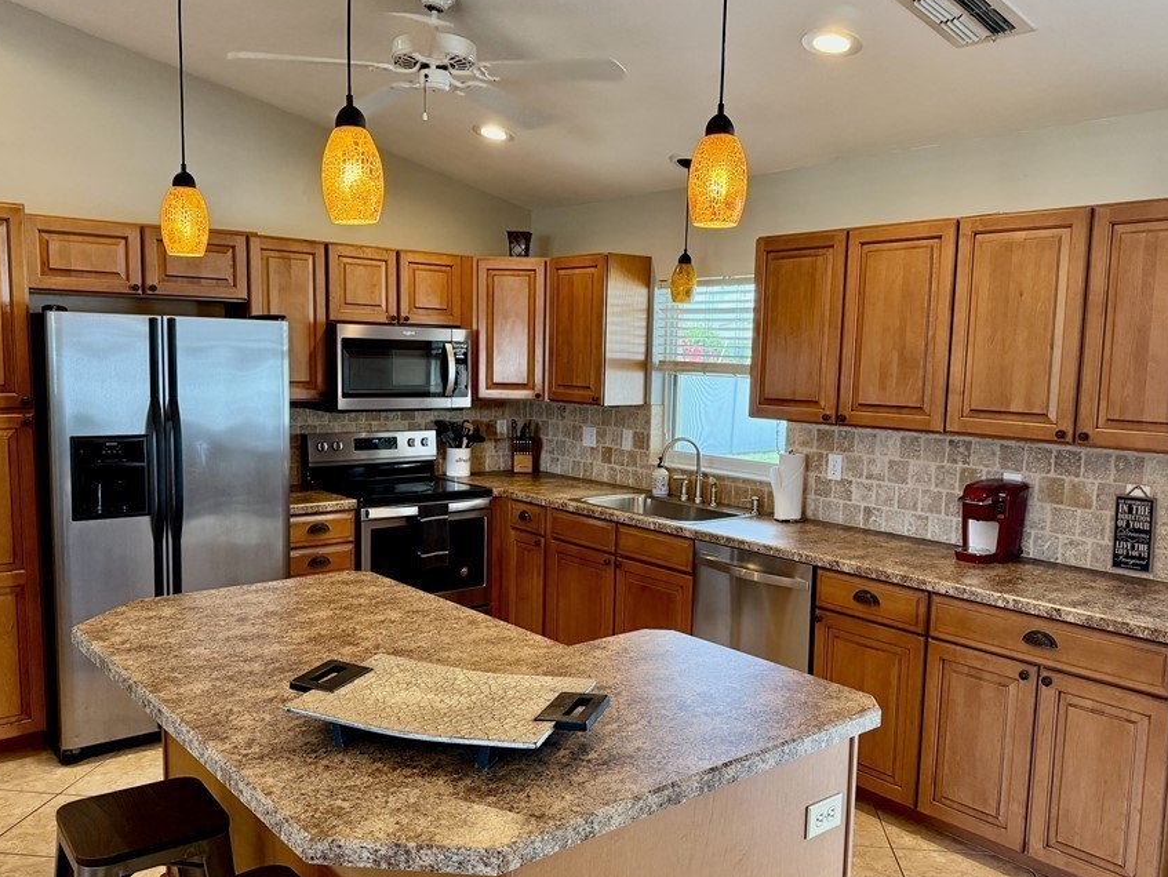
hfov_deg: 61.6
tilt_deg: -5.9
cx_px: 576
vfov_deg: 48.2
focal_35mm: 29
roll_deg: -0.8
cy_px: 469
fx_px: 979
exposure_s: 1/120
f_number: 1.78
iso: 320
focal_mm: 6.76
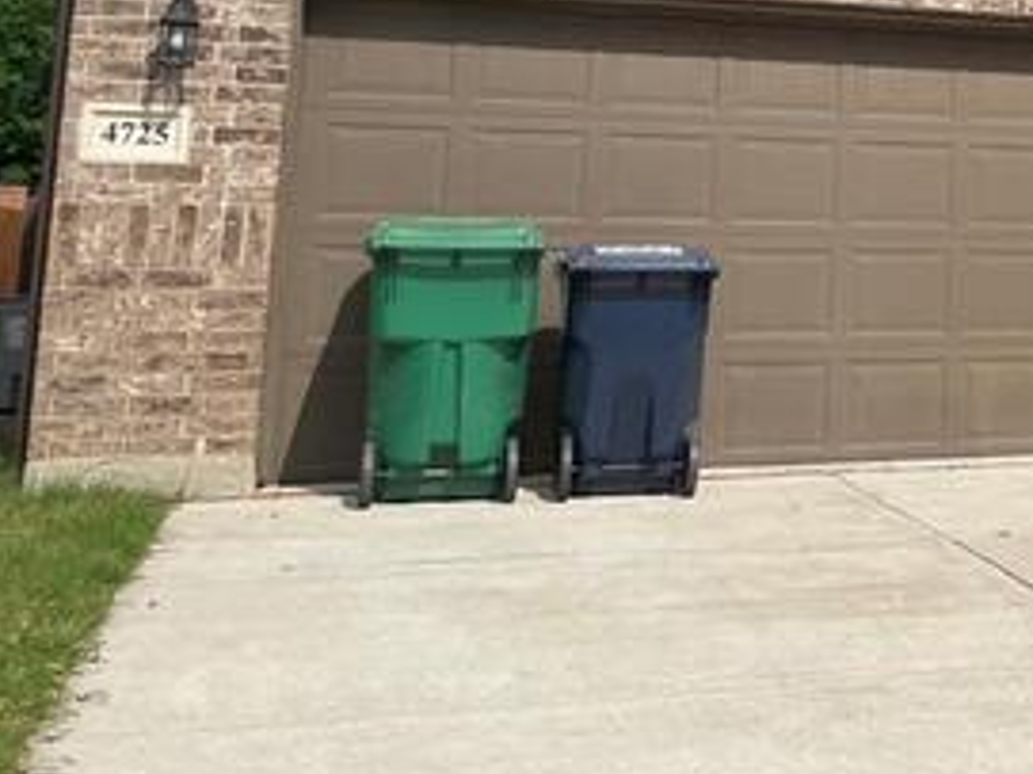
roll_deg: -0.7
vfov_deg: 22.0
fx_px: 1909
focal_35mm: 64
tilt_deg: +8.2
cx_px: 1203
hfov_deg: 27.1
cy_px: -23
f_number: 1.6
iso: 32
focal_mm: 4.2
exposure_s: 1/3731
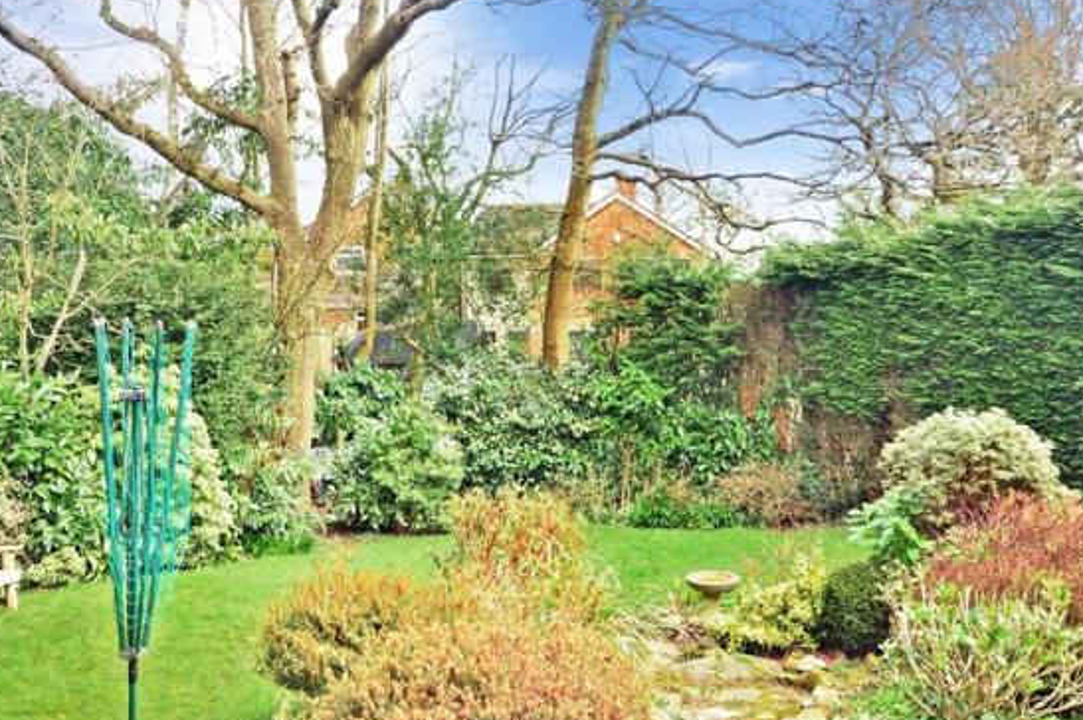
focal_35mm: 36
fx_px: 1082
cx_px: 493
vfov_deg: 36.8
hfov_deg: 53.1
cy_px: 343
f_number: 7.1
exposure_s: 1/30
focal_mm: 20
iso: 400
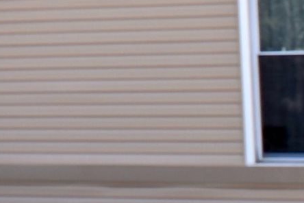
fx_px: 1579
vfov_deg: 7.1
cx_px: -446
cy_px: -180
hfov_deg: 9.6
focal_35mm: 187
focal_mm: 18
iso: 100
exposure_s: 1/200
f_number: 9
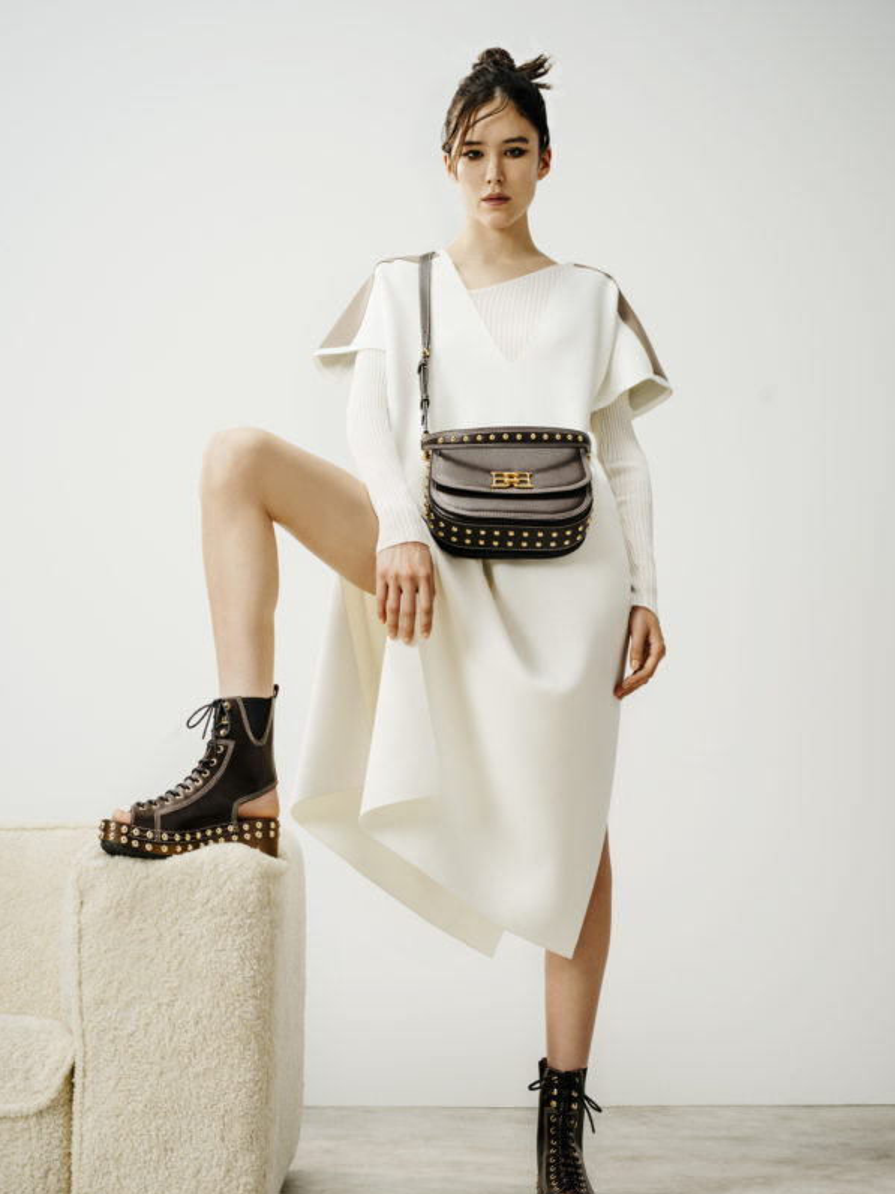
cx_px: 418
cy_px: 684
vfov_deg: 42.0
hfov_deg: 32.2
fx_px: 1551
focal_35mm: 45
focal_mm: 45
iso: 400
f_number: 7.1
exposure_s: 1/250
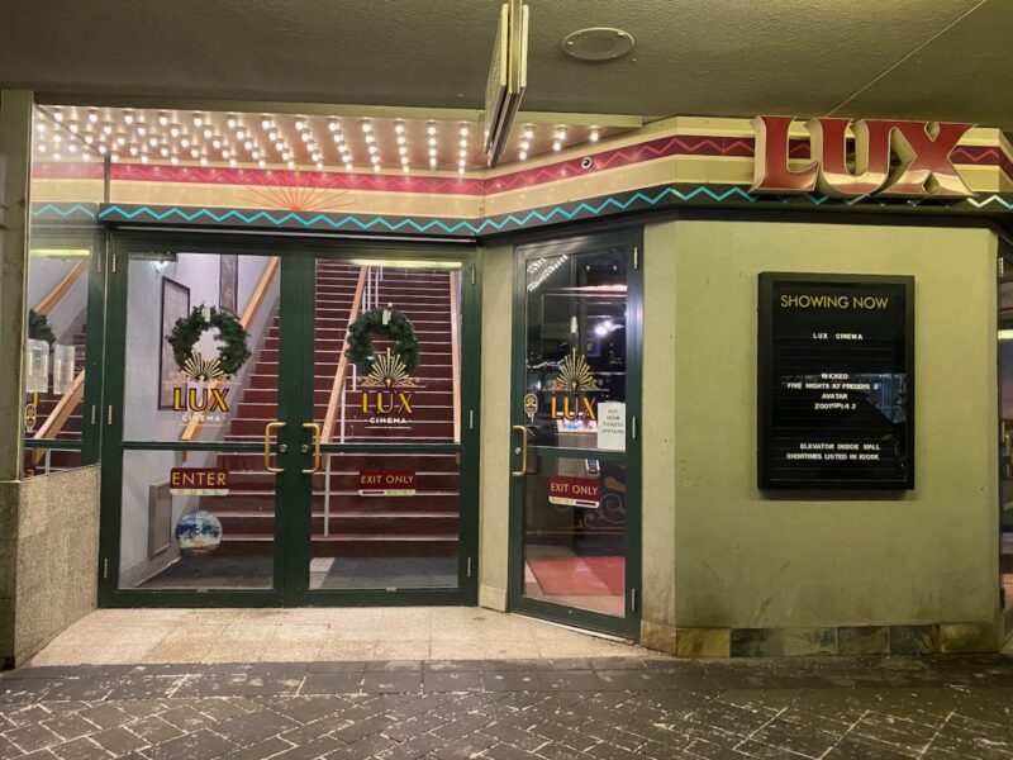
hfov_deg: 67.3
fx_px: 761
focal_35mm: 26
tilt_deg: +1.3
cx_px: 506
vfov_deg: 53.1
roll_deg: +1.5
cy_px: 380
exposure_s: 1/60
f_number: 1.8
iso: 500
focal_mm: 4.25
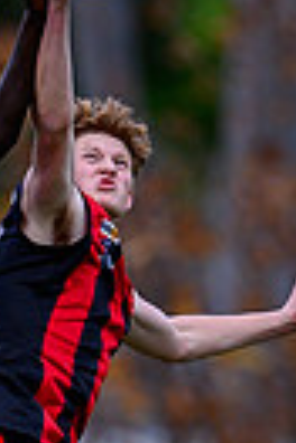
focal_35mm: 3495
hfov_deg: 0.4
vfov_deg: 0.6
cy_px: 609
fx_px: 43102
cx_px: -247
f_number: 4
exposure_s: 1/1250
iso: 250
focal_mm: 500
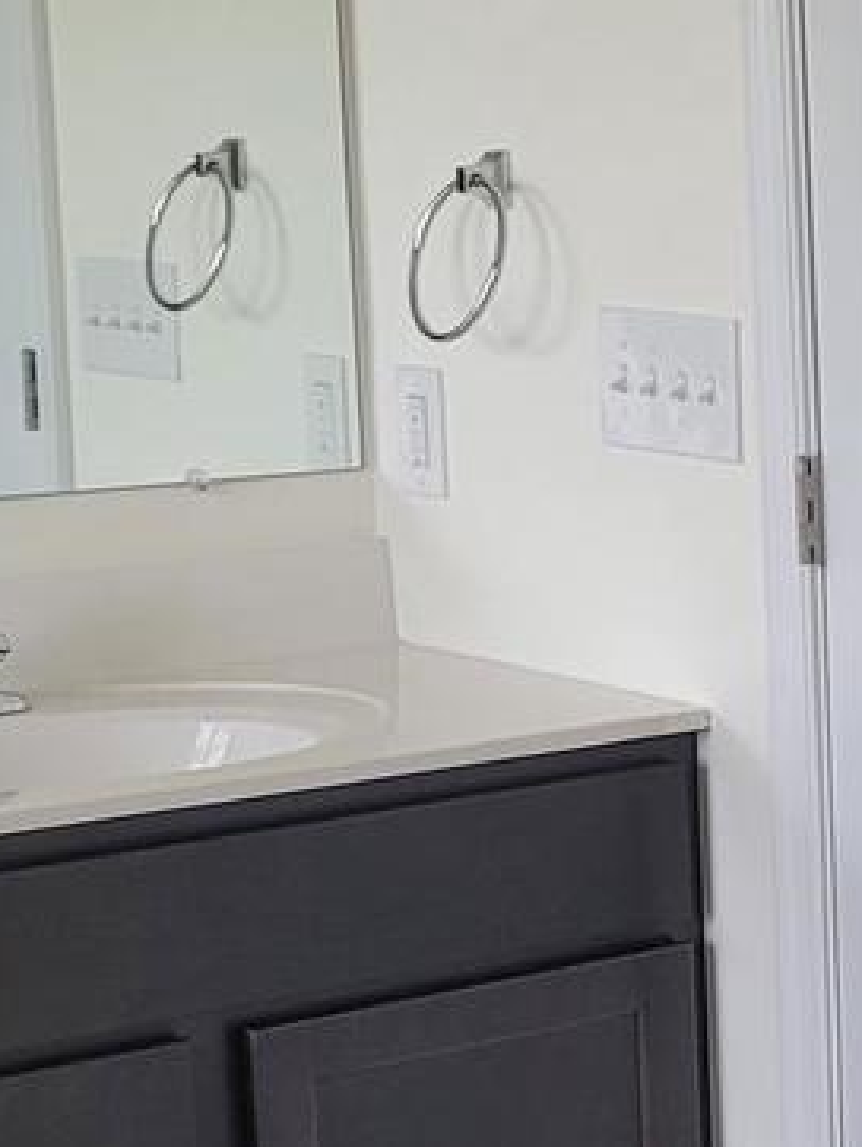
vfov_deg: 18.5
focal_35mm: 106
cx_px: 1642
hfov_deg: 12.5
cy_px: 684
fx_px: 3515
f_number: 1.8
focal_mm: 7
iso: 100
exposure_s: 1/120
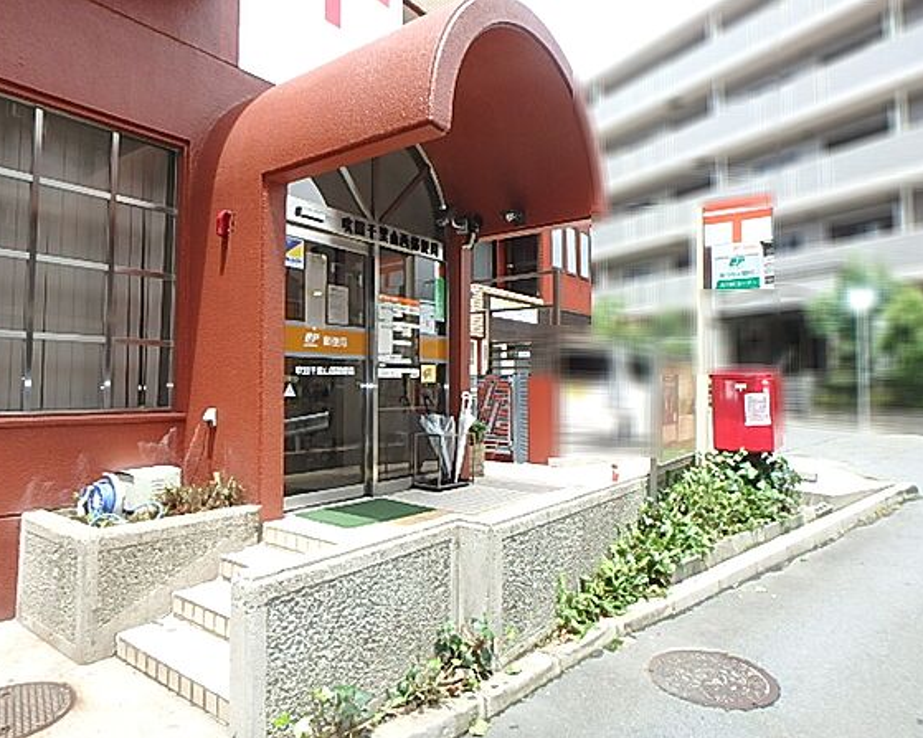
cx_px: 447
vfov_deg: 63.1
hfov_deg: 75.0
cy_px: 370
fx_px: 601
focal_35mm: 22
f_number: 3.5
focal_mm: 3.7
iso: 125
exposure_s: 1/320
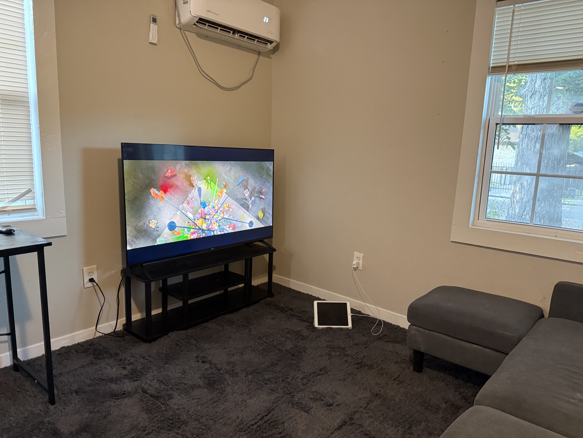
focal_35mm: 24
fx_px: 404
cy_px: 219
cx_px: 292
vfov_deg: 56.8
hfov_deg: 71.6
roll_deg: -1.9
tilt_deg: -9.9
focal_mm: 6.76
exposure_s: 1/60
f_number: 1.78
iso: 800
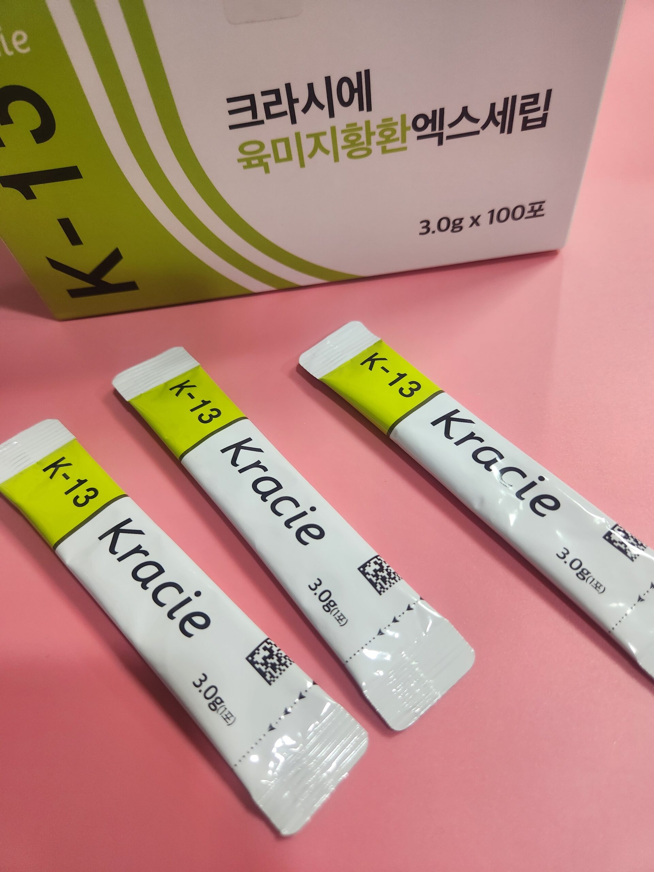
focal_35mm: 23
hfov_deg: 58.9
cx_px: 327
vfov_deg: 73.9
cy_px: 436
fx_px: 579
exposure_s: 1/120
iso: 250
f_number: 1.8
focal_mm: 5.4
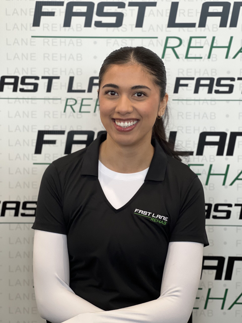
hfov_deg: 19.1
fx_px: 718
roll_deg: -0.6
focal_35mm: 77
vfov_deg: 25.3
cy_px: 162
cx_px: 121
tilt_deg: -6.1
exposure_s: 1/40
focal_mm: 9
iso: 200
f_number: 2.8
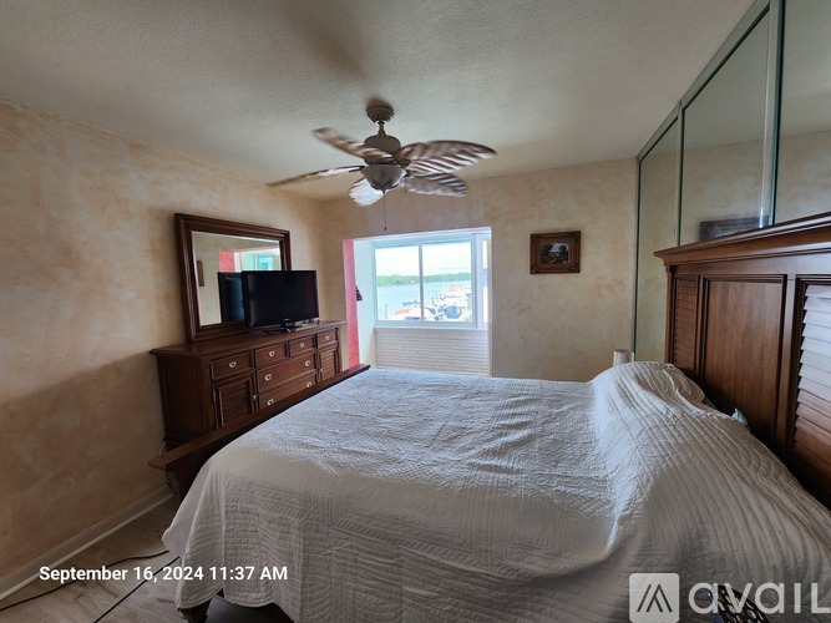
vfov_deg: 89.9
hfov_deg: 106.2
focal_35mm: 13
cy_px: 312
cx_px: 416
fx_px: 312
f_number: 2.2
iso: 64
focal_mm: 2.2
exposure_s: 1/60
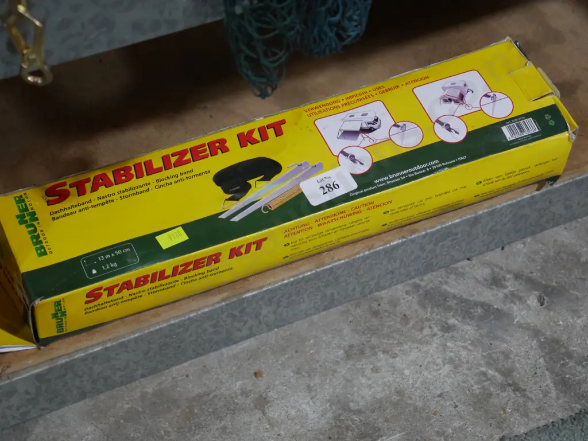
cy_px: 220
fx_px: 1360
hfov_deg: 24.4
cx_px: 294
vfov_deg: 18.4
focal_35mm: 80
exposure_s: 1/100
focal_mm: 40
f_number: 5.6
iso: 1250
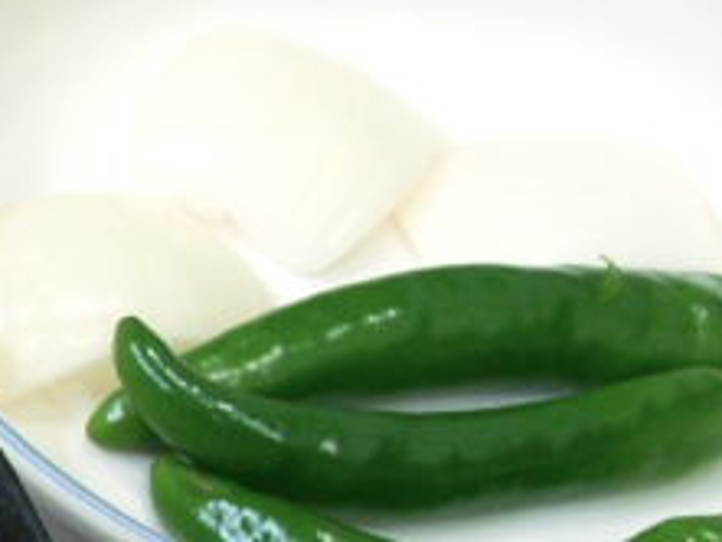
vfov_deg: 8.4
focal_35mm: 176
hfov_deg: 10.4
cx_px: -702
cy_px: 542
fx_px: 3673
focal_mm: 6.3
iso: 200
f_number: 3.3
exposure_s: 1/8
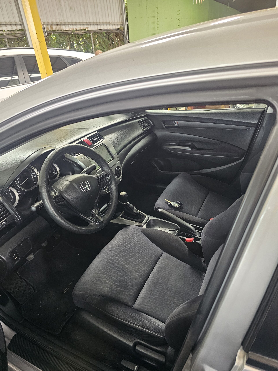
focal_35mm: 23
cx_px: 139
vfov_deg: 73.9
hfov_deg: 58.9
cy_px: 186
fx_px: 246
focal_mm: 6.3
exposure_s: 1/60
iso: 640
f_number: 1.7
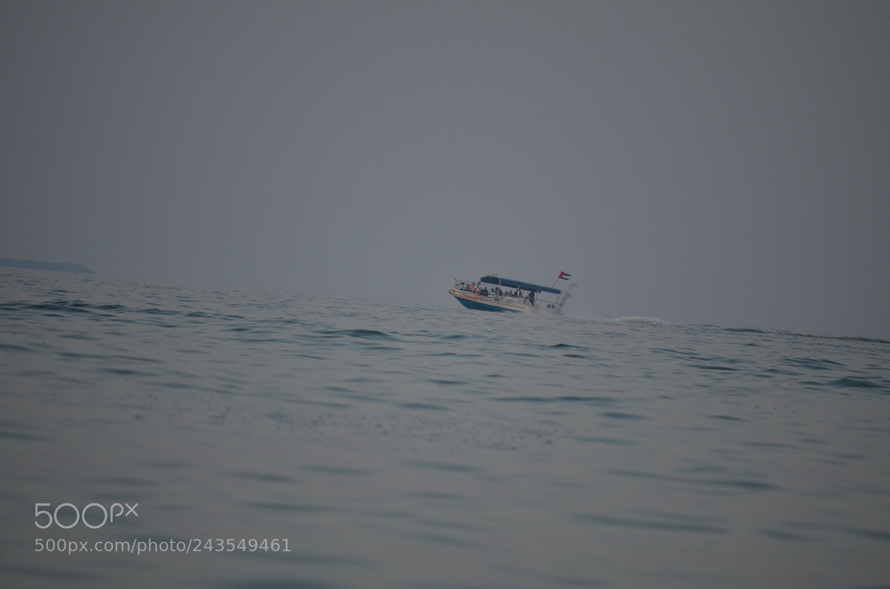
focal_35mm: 300
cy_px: 294
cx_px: 445
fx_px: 7400
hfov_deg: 6.9
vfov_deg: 4.6
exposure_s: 1/500
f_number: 5.6
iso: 250
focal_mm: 200
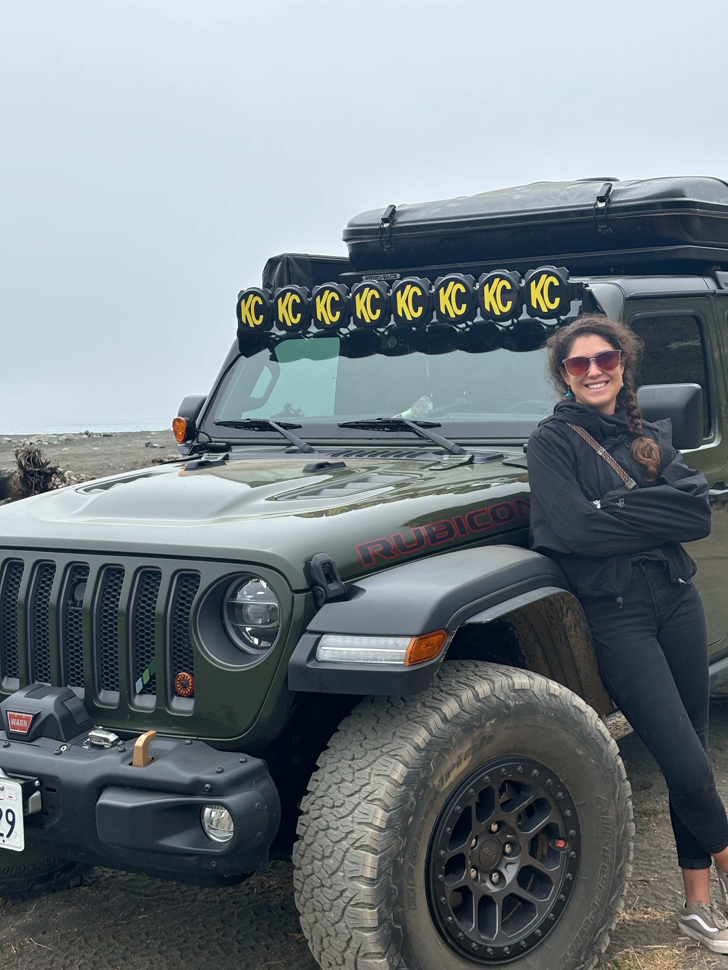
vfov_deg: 36.8
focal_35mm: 52
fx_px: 1458
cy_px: 485
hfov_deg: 28.0
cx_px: 364
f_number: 1.6
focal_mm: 5.96
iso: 40
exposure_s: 1/2571
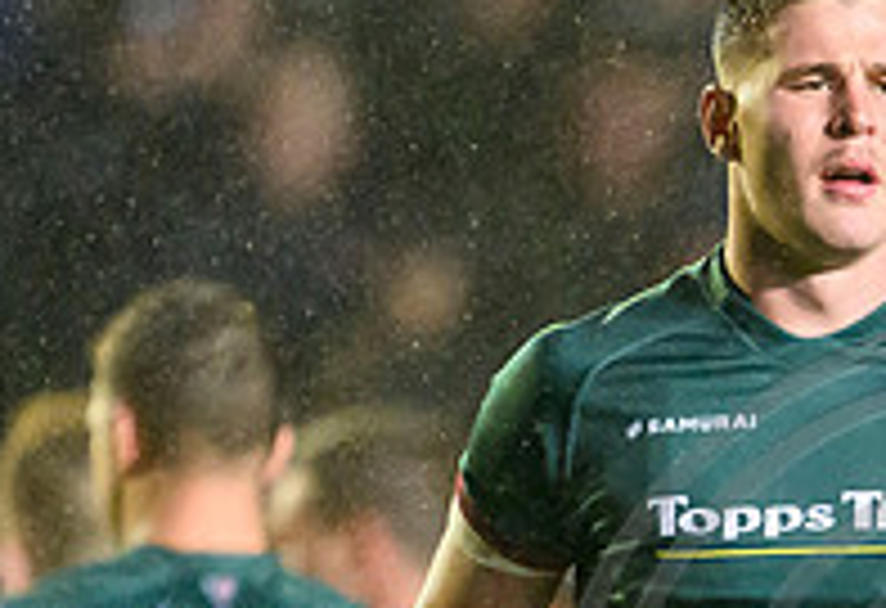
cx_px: 1057
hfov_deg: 0.9
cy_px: 1073
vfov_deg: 0.6
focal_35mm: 2232
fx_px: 55404
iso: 8000
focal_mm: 560
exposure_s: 1/1000
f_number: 4
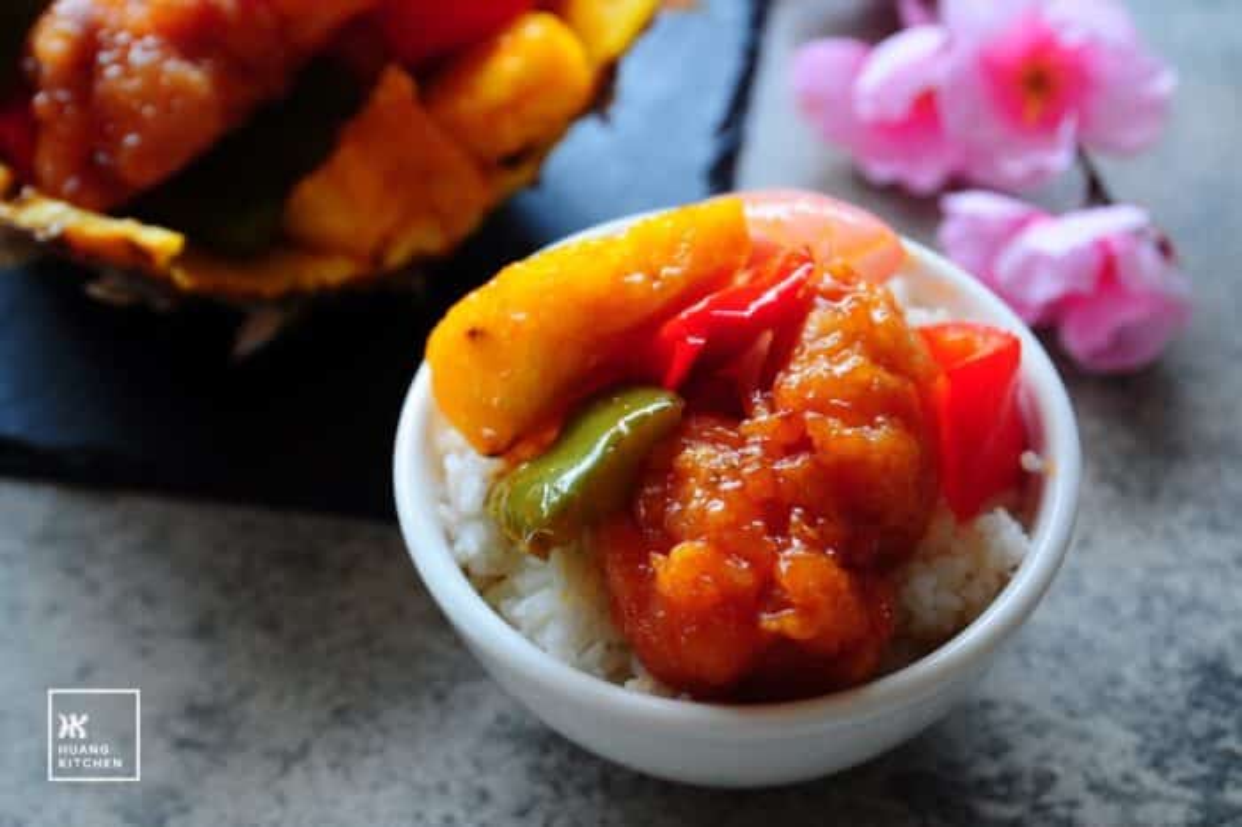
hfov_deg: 31.9
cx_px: 621
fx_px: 2172
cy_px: 414
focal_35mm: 63
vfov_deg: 21.5
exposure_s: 1/30
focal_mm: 42
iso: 160
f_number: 4.8
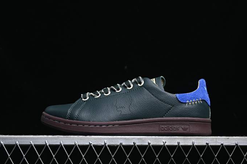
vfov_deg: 17.1
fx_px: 549
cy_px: 82
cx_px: 130
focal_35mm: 80
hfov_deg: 25.4
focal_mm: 50
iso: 160
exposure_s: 1/50
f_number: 6.3
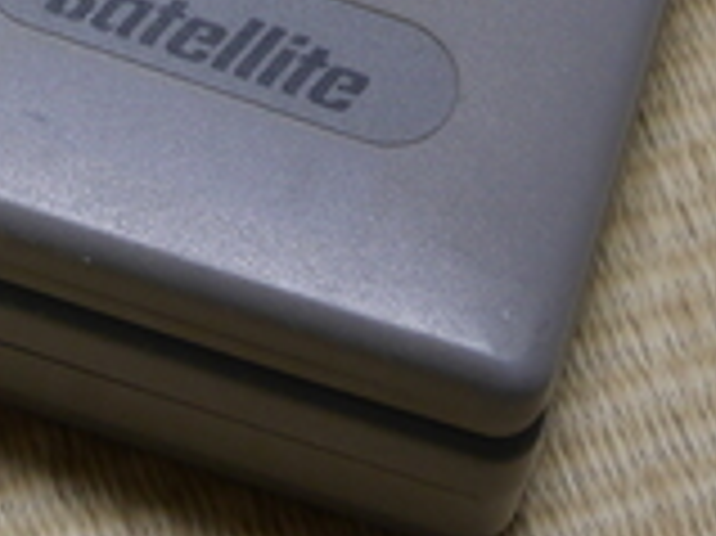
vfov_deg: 7.6
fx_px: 3906
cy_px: -435
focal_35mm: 189
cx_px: -284
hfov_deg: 10.2
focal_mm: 25
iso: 800
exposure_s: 1/30
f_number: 5.2
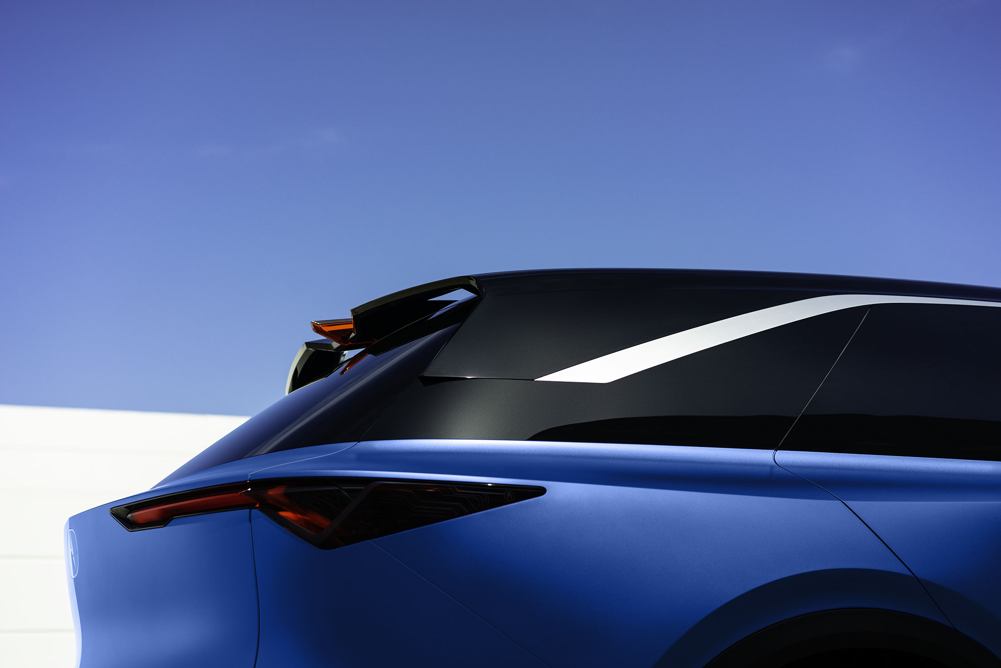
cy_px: 334
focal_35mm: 55
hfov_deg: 36.2
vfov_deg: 24.6
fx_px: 1530
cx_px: 500
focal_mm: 55
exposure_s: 1/2000
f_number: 3.5
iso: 125
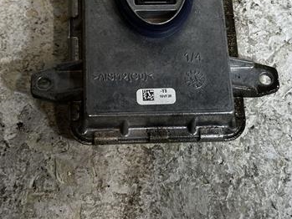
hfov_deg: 22.2
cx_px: 147
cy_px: 33
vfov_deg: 16.6
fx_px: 743
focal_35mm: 88
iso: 64
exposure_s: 1/100
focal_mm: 6.86
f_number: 1.78
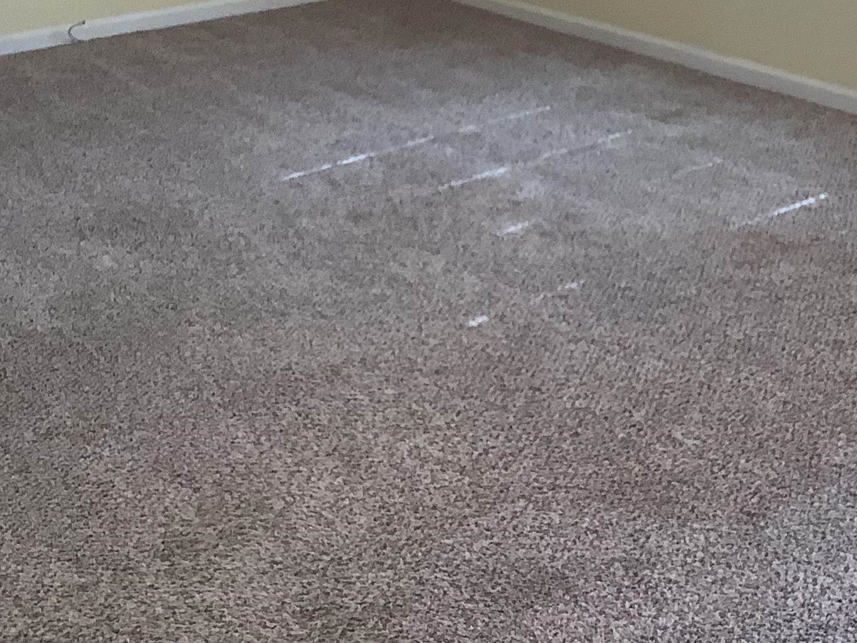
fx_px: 1733
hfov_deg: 27.7
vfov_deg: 20.0
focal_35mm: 70
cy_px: -74
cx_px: 534
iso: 80
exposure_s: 1/120
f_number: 2.4
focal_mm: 3.3
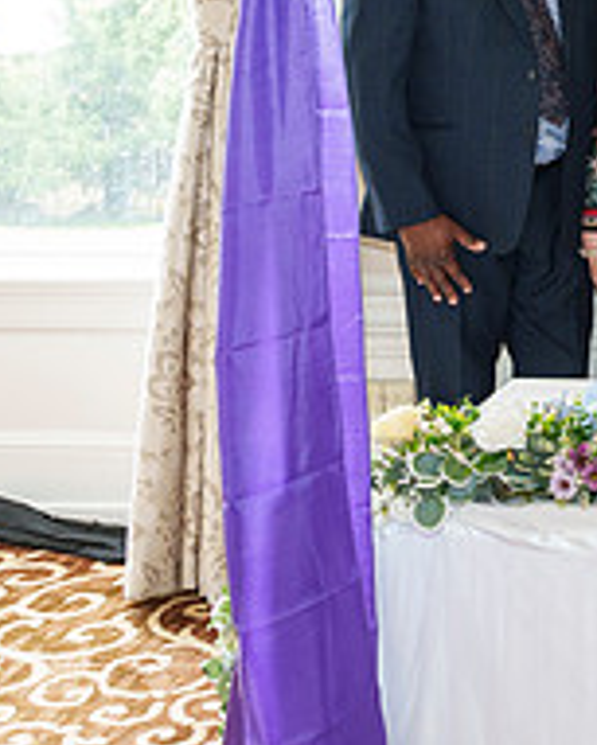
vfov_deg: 20.3
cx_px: 1063
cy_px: 114
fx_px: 2052
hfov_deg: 14.6
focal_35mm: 93
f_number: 4
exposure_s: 1/160
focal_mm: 28
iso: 800
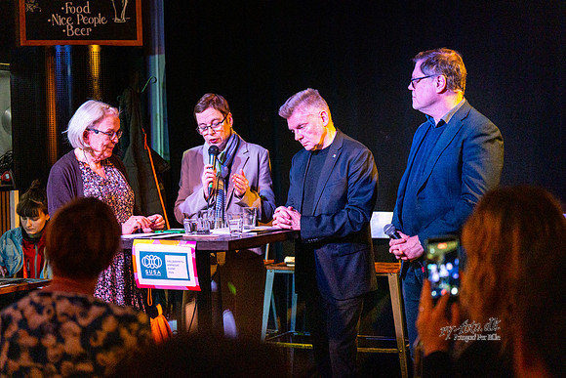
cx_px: 283
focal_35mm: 72
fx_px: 1130
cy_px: 189
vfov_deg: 19.0
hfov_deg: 28.1
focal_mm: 70
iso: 3200
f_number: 2.8
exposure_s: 1/125
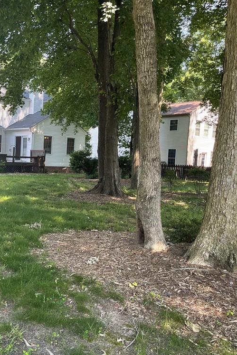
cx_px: 22
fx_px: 365
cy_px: 181
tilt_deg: -4.3
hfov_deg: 33.9
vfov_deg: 51.9
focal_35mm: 37
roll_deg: -2.8
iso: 32
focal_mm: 5.1
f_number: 1.6
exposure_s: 1/264
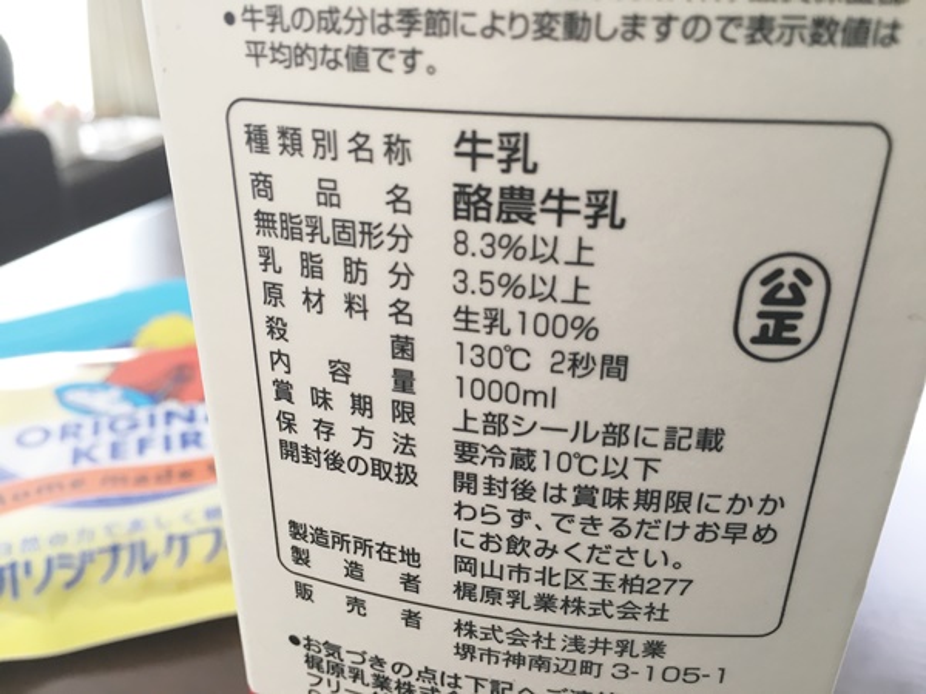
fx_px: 776
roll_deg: -1.0
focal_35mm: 29
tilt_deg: -27.4
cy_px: 347
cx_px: 463
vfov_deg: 48.2
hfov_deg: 61.7
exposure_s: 1/30
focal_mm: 4.15
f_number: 2.2
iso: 32
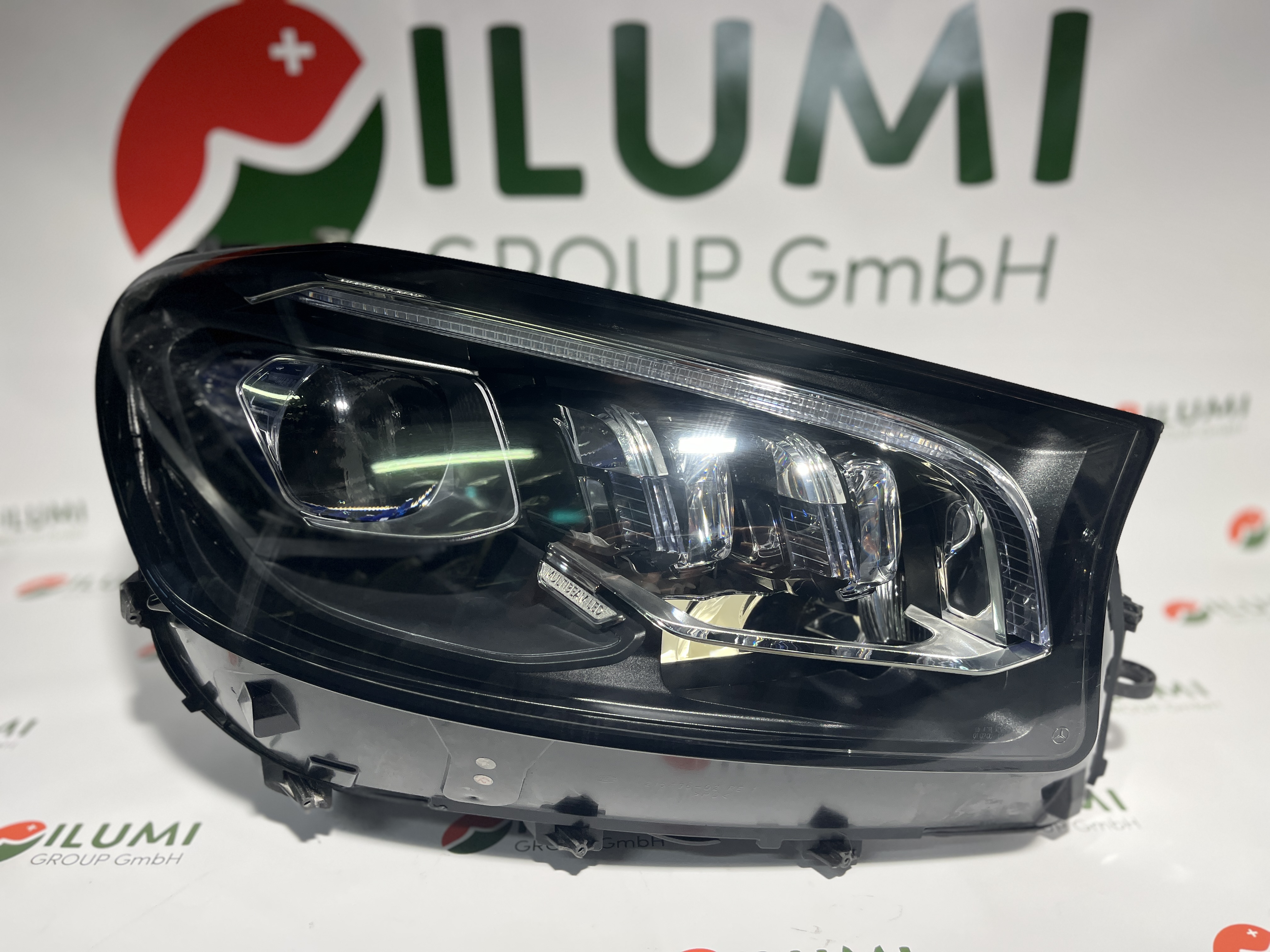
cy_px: 476
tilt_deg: -18.9
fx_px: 954
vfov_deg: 53.1
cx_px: 635
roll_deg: +0.7
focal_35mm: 26
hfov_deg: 67.3
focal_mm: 5.1
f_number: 1.6
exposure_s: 1/100
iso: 64
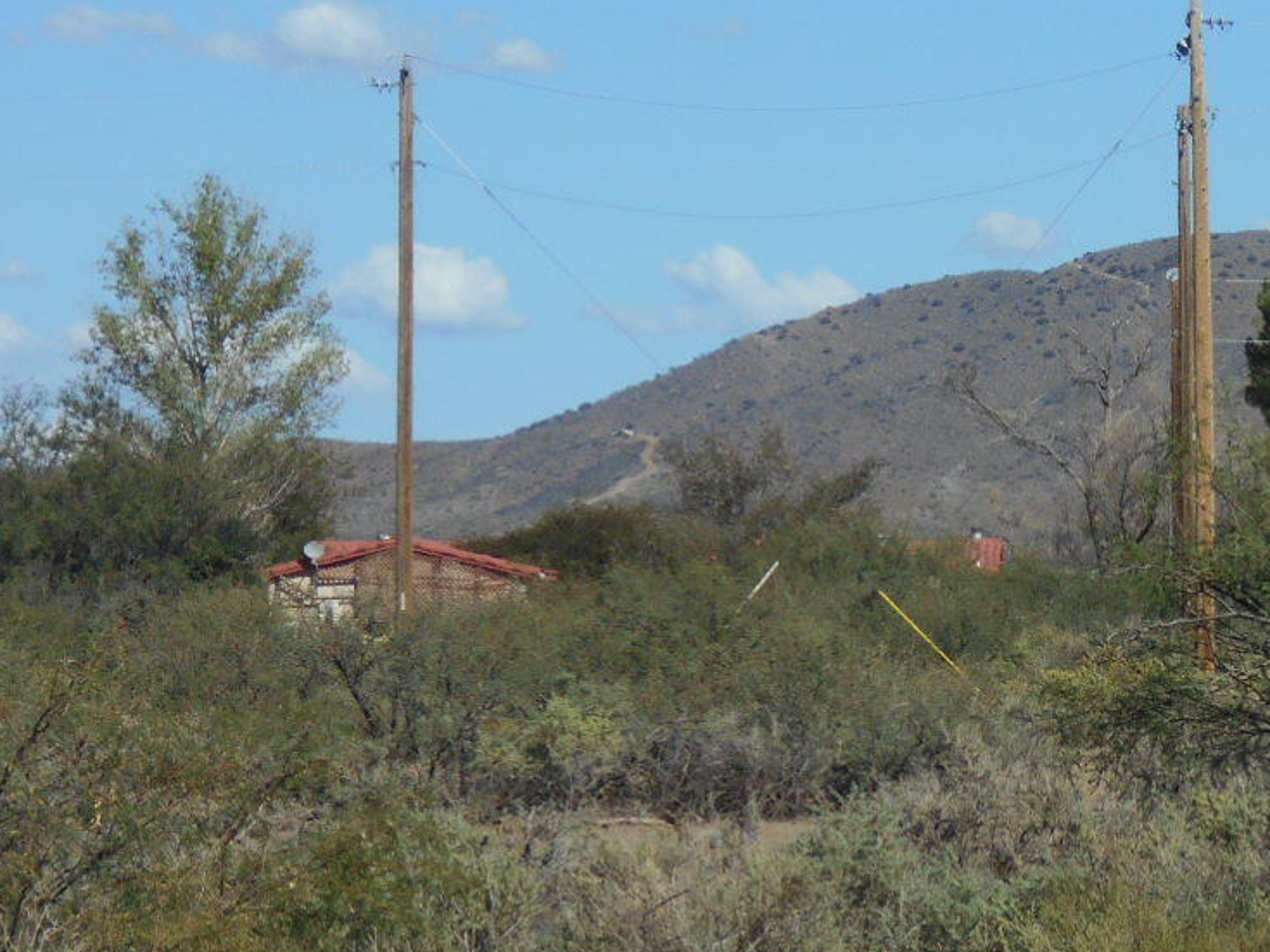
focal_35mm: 283
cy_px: 670
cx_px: 1111
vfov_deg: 5.2
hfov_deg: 7.0
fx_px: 10381
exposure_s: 1/640
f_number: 6.5
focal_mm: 23
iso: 80
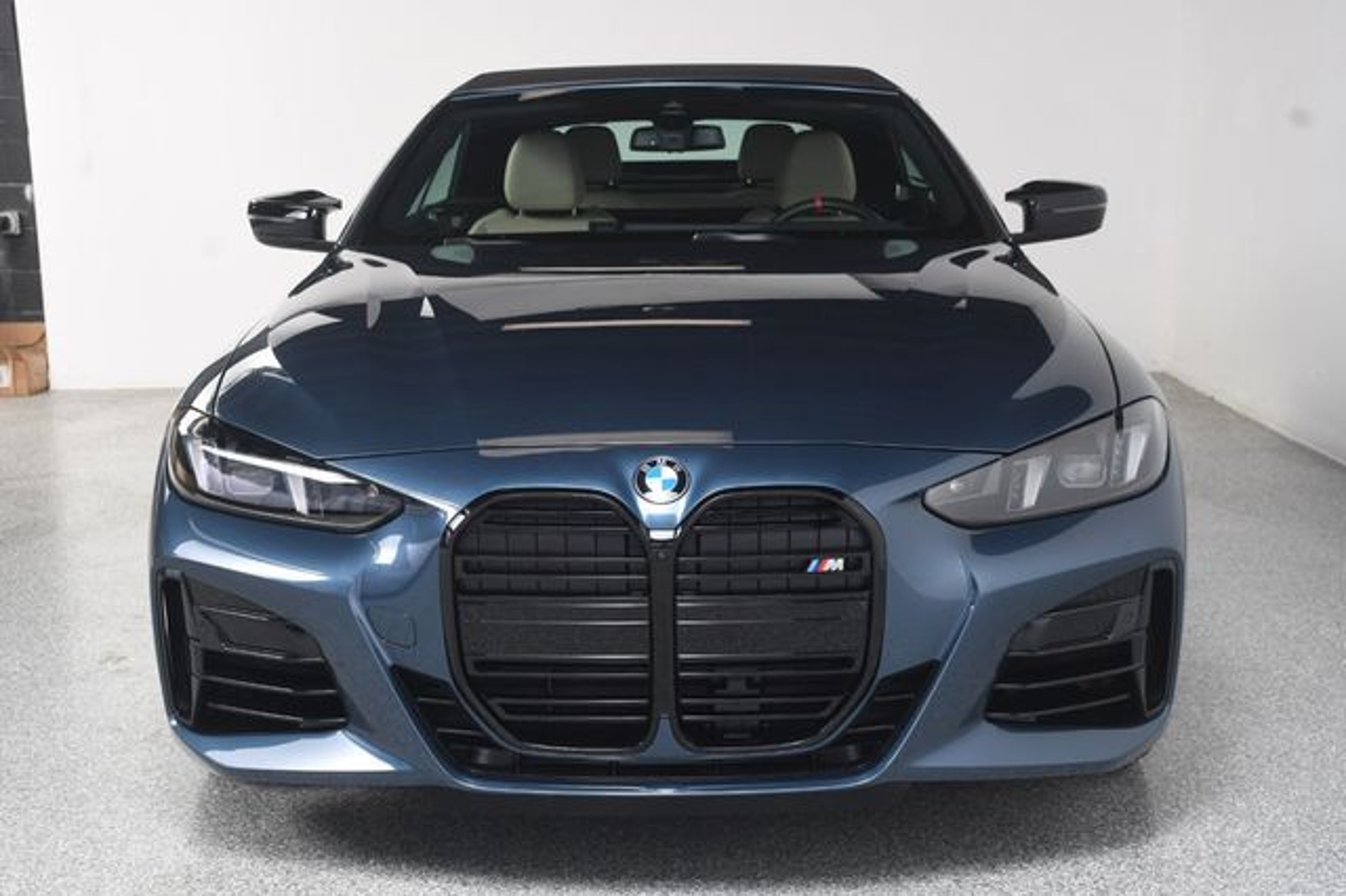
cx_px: 673
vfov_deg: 26.0
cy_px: 448
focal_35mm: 52
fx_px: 1943
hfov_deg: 38.2
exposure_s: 1/160
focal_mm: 35
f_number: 7.1
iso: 100
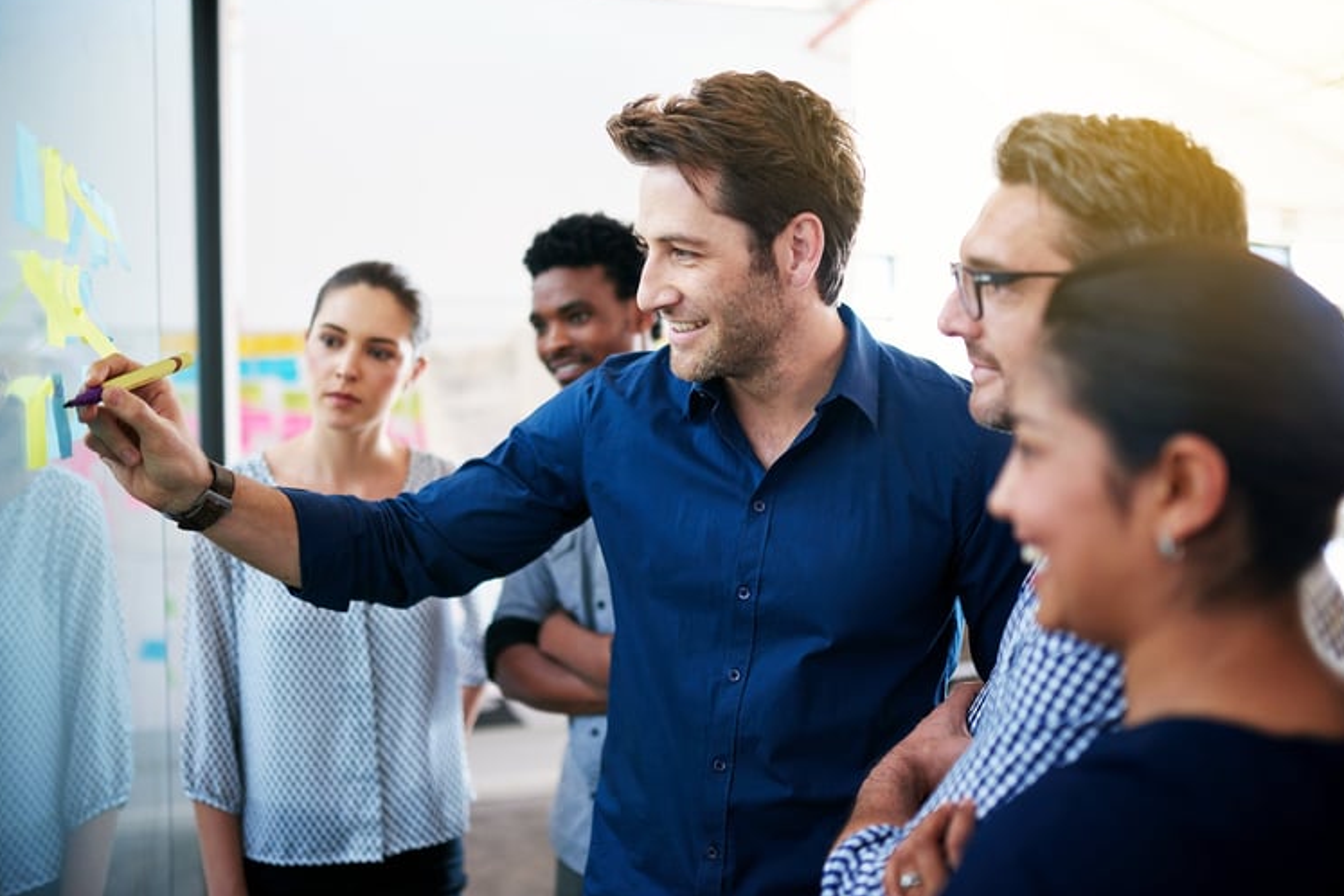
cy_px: 437
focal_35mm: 36
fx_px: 1344
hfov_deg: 53.1
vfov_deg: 36.9
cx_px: 678
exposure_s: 1/320
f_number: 1.4
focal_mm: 35
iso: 500
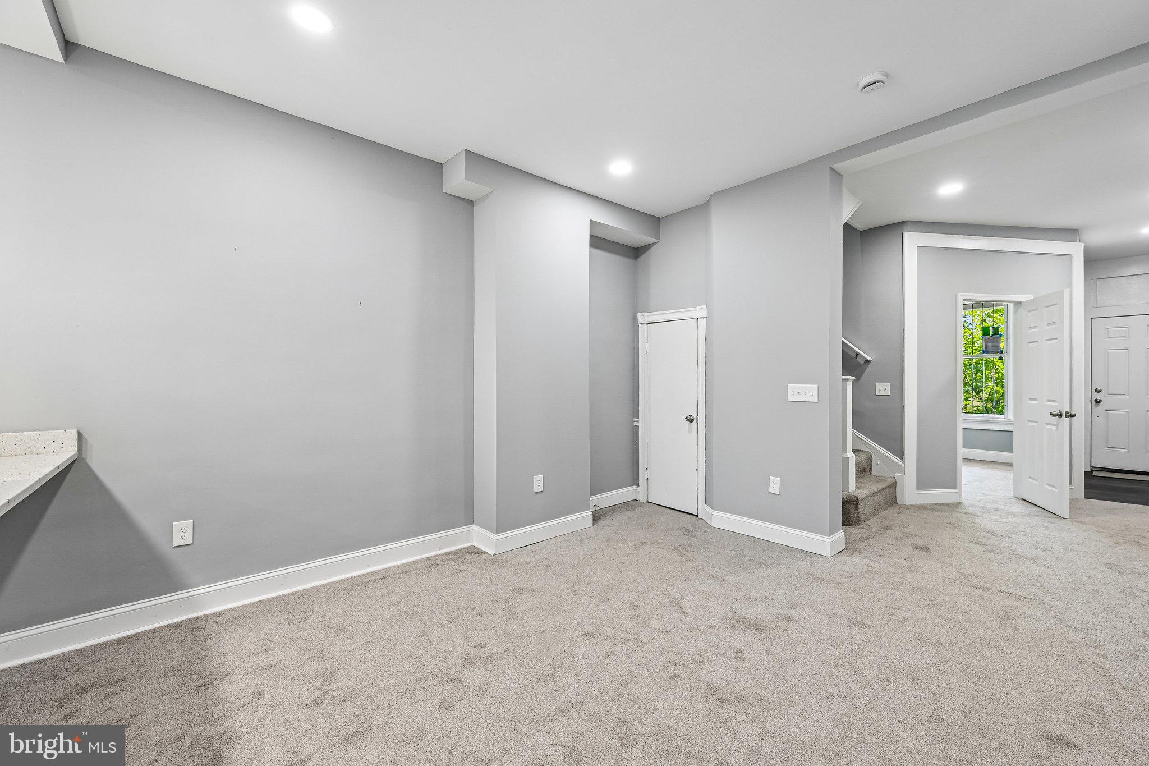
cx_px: 574
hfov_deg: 104.3
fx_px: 447
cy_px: 383
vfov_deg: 81.2
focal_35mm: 14
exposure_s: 1/15
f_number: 8
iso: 320
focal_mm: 14
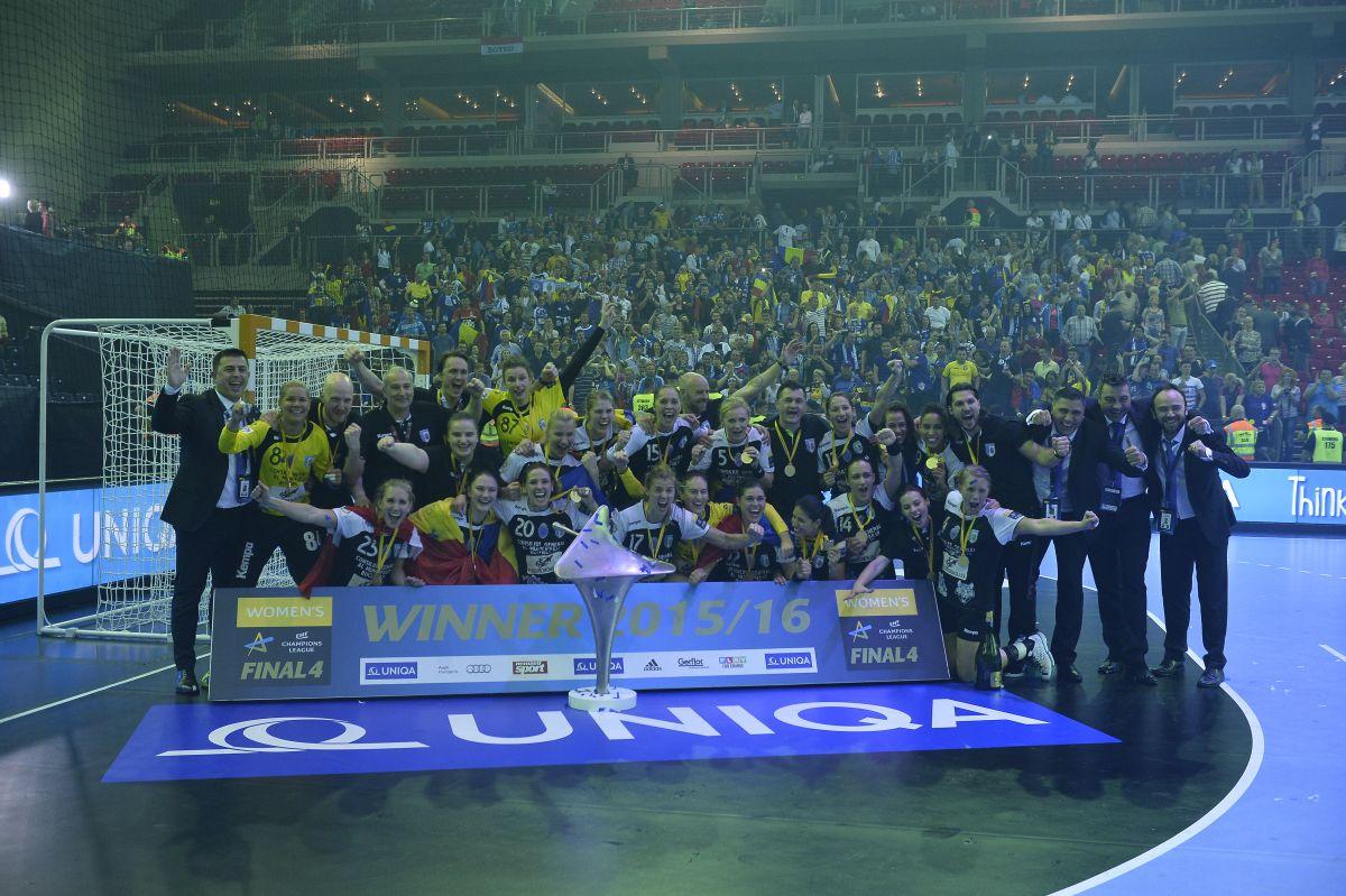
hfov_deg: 50.7
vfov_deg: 35.0
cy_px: 448
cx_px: 673
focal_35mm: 38
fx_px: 1420
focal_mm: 38
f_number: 3.5
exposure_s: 1/320
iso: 2500
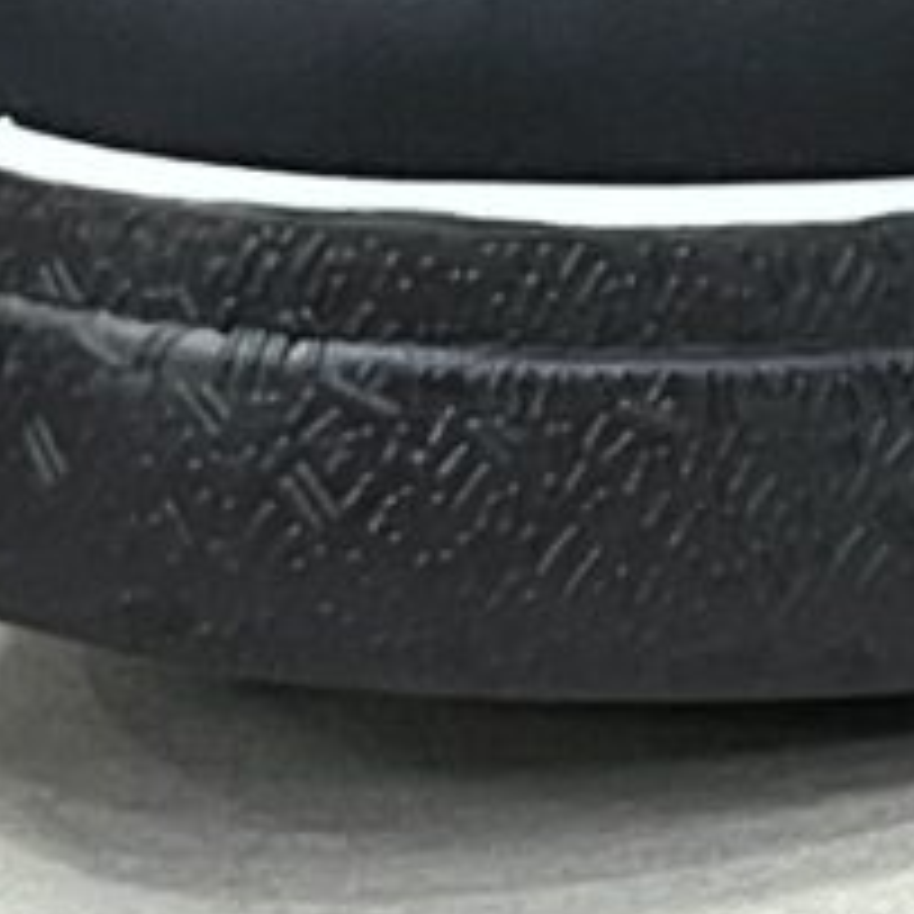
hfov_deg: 8.6
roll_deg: +3.0
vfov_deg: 8.3
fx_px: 5407
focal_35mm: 181
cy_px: -1760
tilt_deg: -4.2
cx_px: 2364
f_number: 1.6
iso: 400
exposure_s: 1/50
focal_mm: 5.1
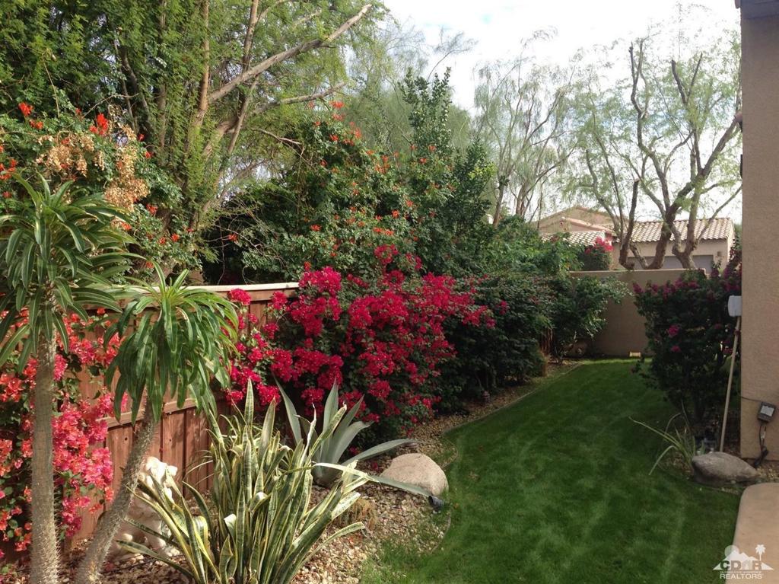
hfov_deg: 55.4
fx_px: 742
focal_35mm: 33
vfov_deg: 42.9
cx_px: 390
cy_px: 292
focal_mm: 4.12
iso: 50
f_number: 2.4
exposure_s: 1/669
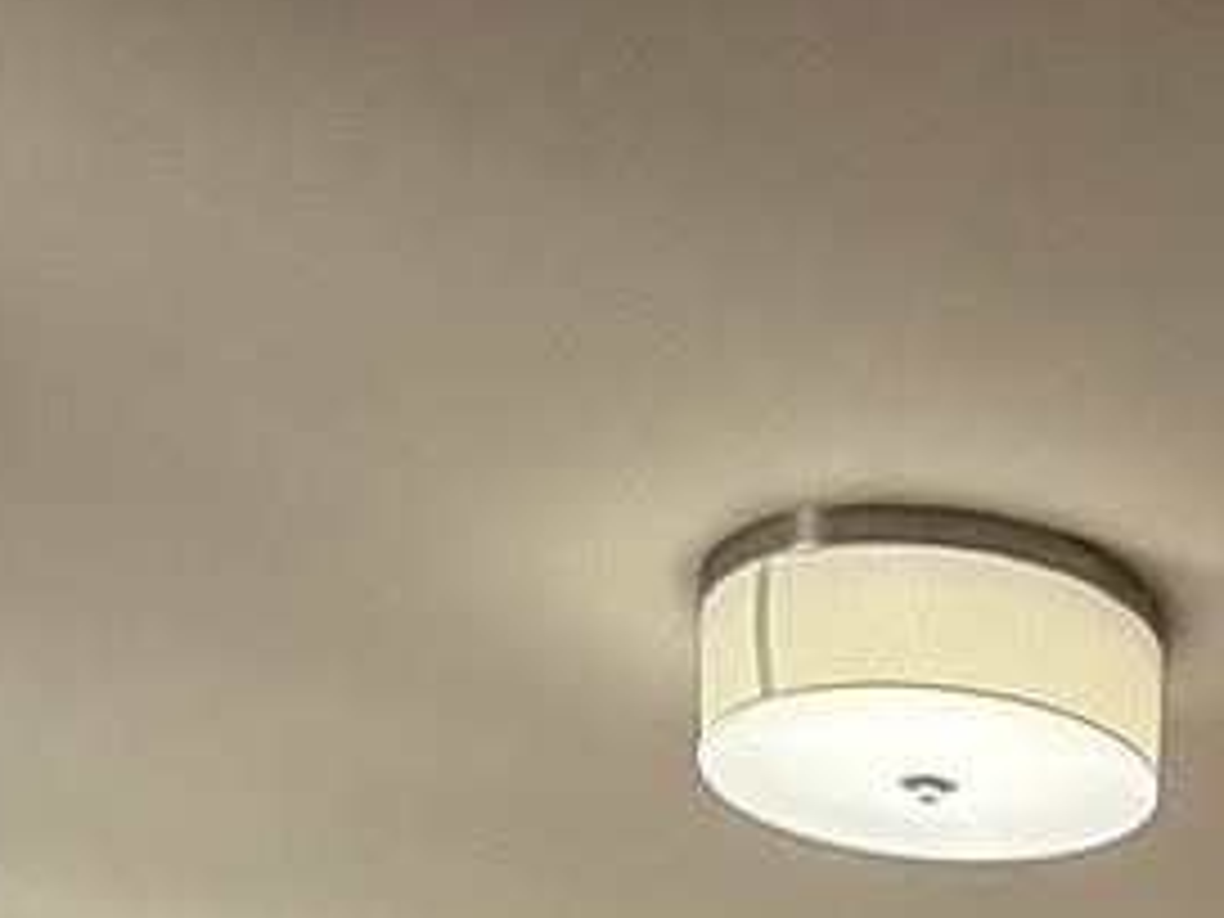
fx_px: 2617
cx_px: 1156
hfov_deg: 25.3
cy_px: 2394
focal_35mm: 74
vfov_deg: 13.0
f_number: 2.2
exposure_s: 1/120
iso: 100
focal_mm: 2.22
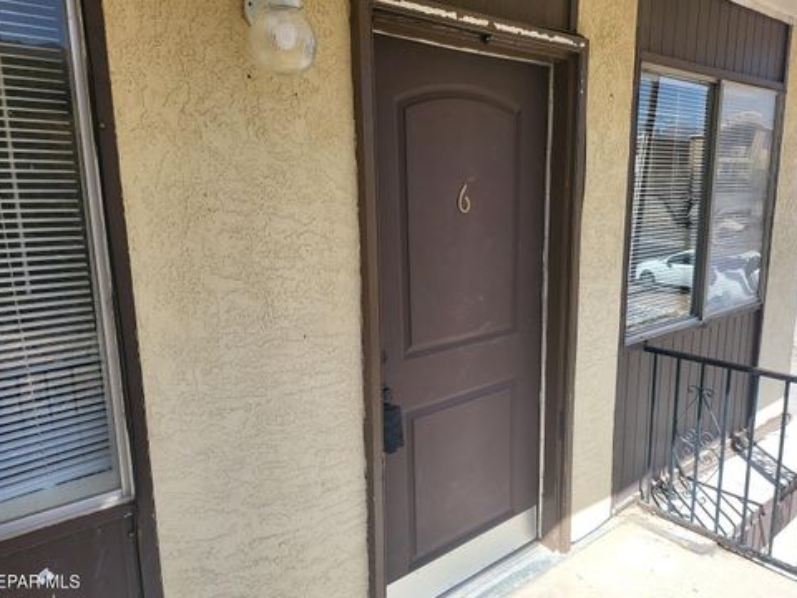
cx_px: 394
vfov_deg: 54.9
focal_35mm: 25
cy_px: 298
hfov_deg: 69.4
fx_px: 576
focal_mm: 5
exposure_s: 1/965
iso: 40
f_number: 1.8
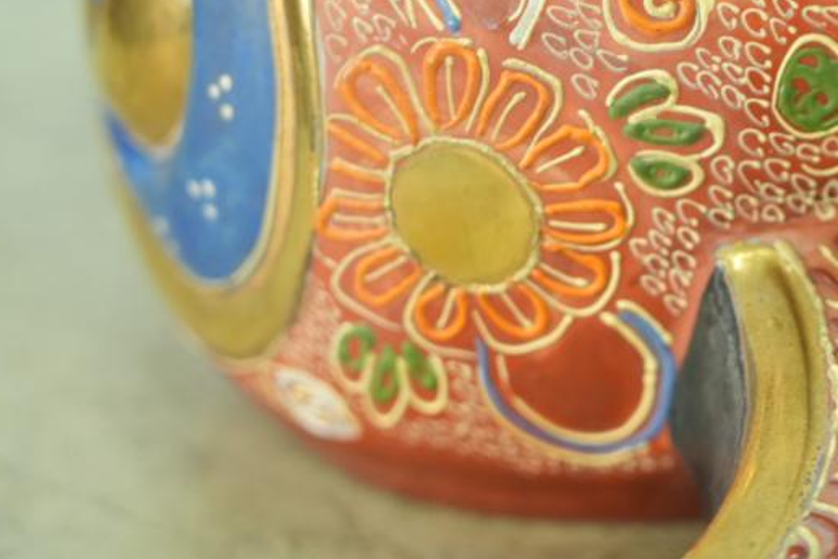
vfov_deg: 6.2
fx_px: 5122
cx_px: 705
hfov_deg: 9.3
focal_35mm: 220
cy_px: 161
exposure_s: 1/125
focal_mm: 105
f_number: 4
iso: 2000
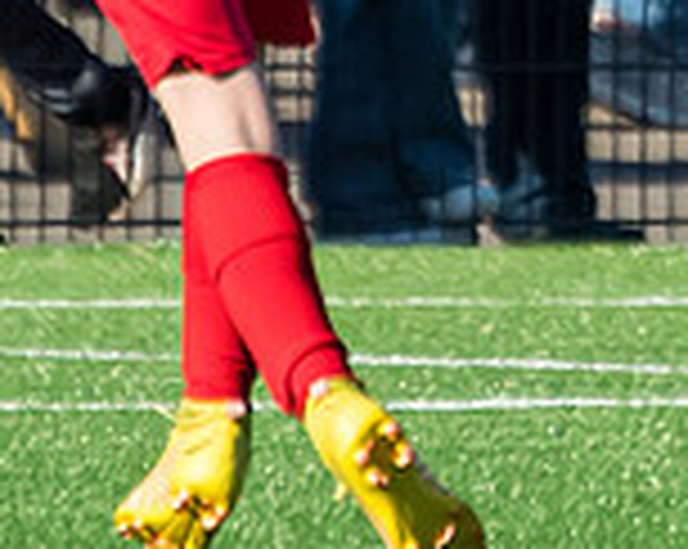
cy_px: -516
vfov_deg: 0.6
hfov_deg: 0.7
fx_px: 55192
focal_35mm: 2714
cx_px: 1161
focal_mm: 280
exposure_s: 1/2000
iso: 400
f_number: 4.5
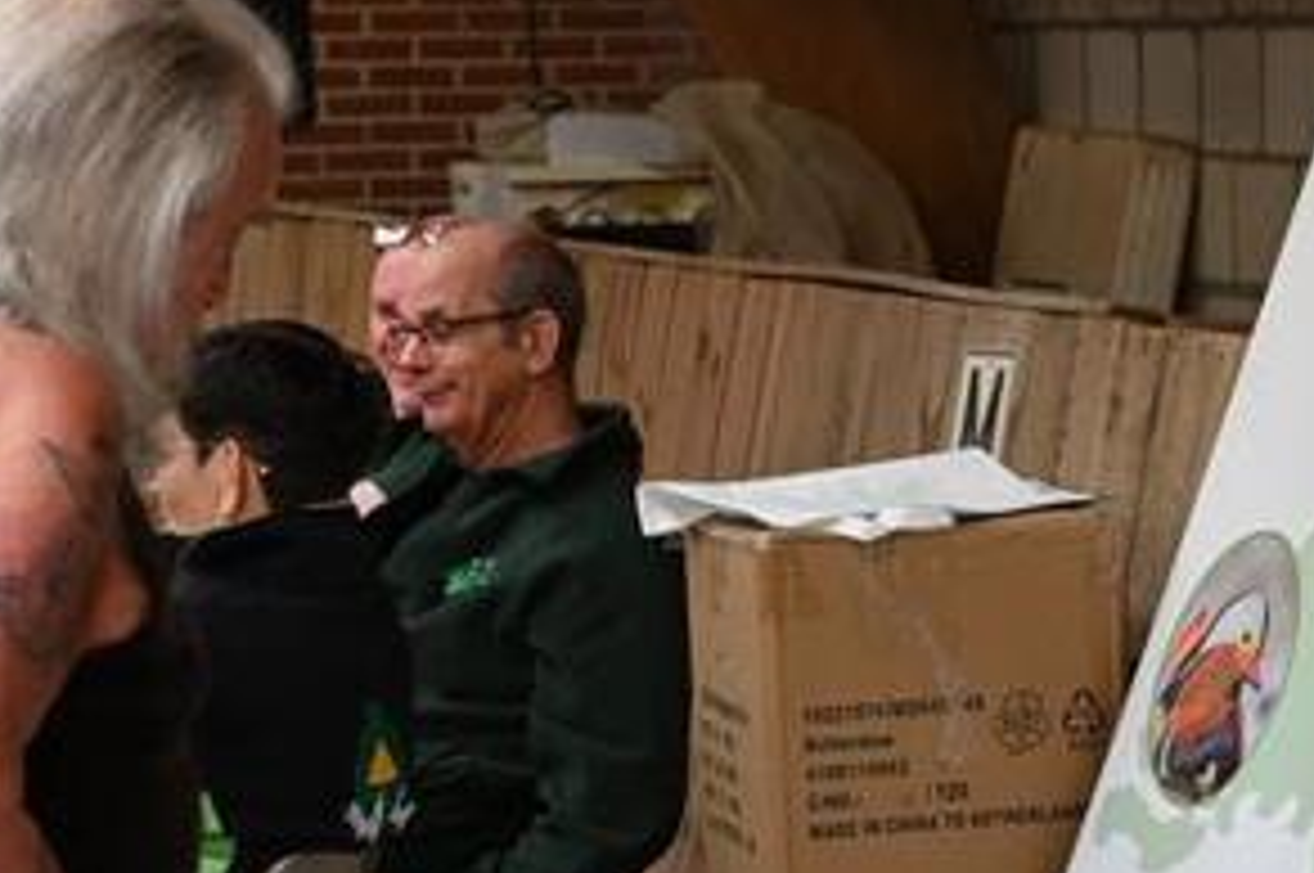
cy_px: 871
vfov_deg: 8.0
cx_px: 1220
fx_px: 6198
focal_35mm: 170
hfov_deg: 12.0
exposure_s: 1/80
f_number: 5
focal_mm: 50
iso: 1250
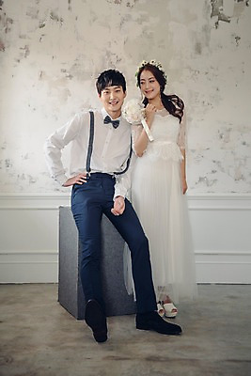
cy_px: 188
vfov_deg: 39.6
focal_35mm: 50
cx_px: 126
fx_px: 522
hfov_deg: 27.0
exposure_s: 1/125
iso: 200
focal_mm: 50
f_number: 4
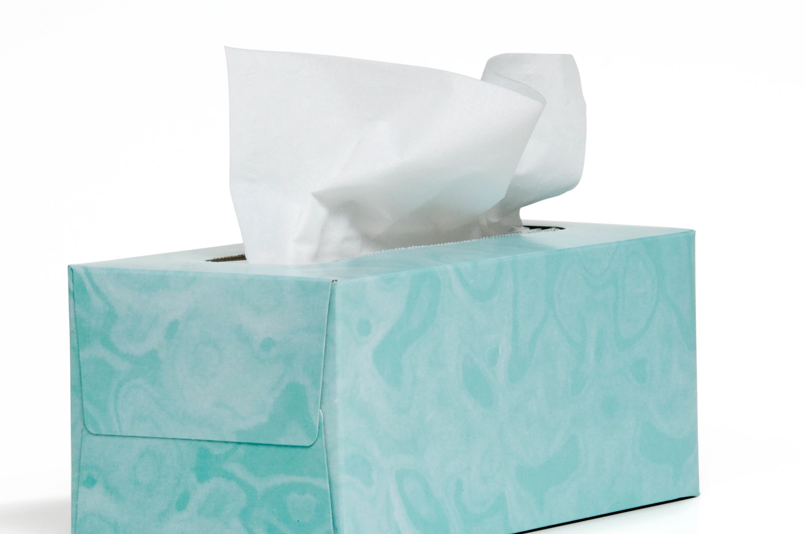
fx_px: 5999
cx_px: 381
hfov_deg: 7.7
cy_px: 287
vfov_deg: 5.1
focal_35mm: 269
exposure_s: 1/60
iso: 500
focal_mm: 135
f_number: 16
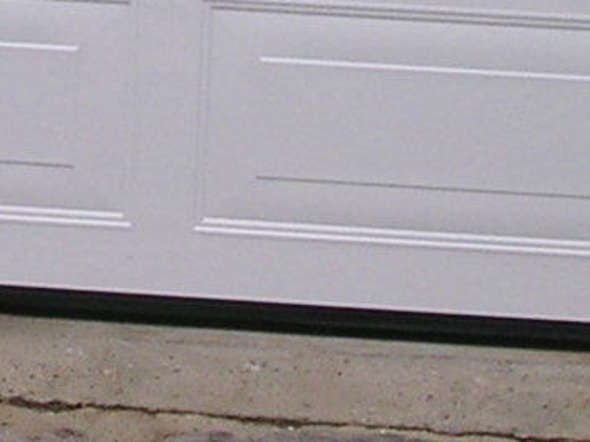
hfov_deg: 8.0
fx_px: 4176
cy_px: -621
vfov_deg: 5.8
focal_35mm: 245
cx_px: -164
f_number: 5.6
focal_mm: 7.8
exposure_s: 1/180
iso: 100
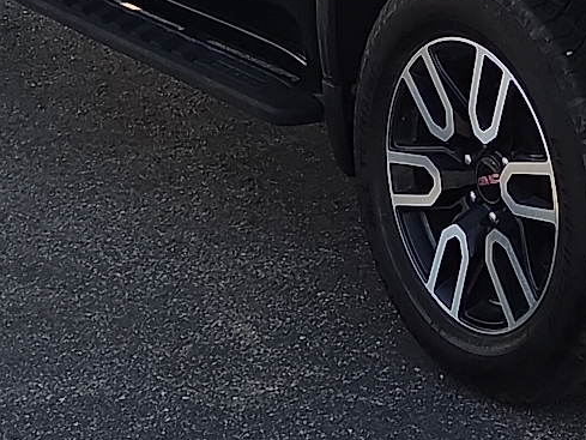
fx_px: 2049
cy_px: -123
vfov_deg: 11.9
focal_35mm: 121
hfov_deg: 16.0
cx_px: 555
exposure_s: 1/1667
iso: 25
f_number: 1.8
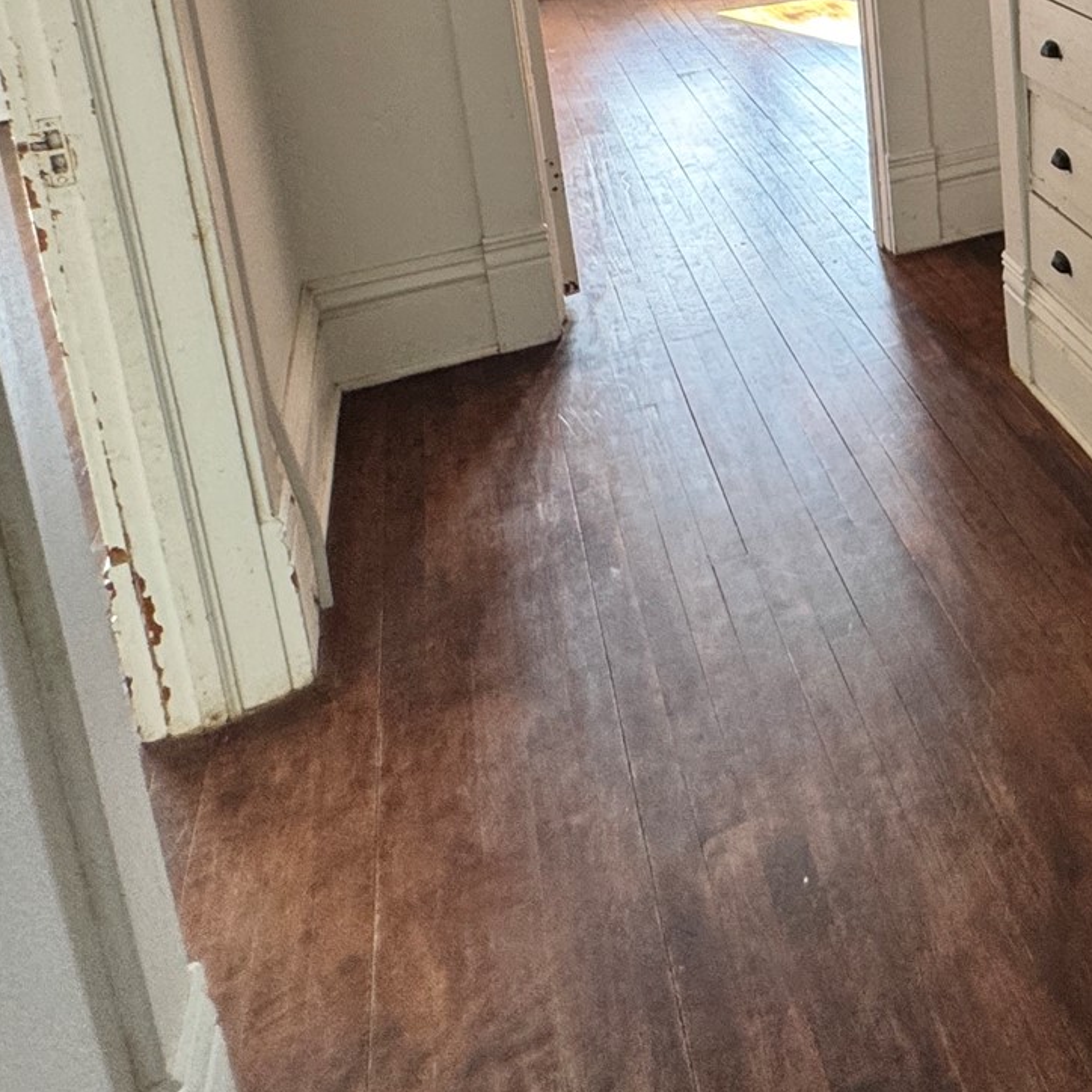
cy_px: -36
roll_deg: +1.0
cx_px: 1276
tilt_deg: -11.7
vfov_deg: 40.4
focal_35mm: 35
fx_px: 1249
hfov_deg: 37.2
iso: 200
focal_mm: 2.22
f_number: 2.2
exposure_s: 1/60
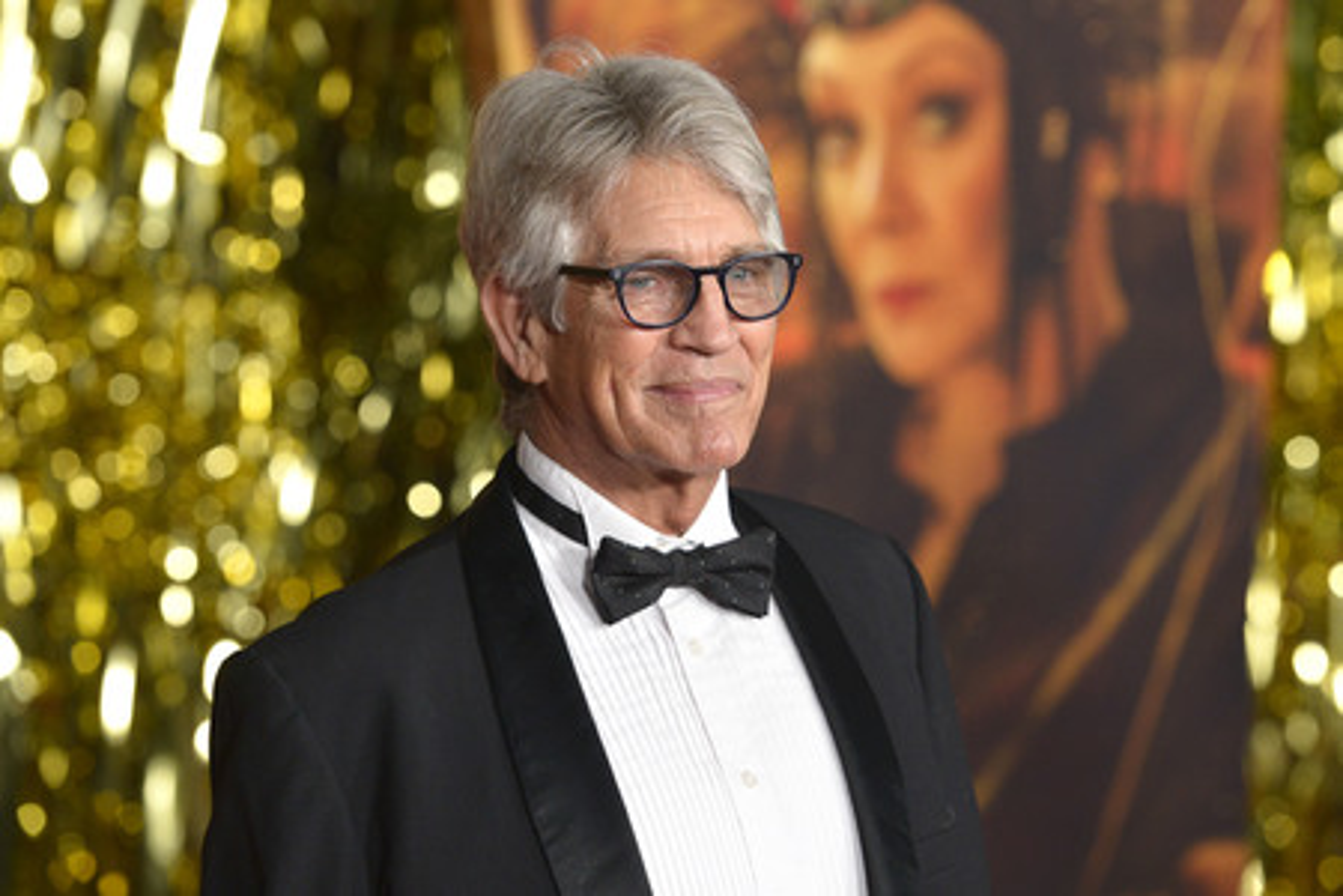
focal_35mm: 170
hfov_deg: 12.1
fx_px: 6341
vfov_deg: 8.1
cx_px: 672
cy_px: 448
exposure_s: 1/320
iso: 2000
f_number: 5
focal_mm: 170
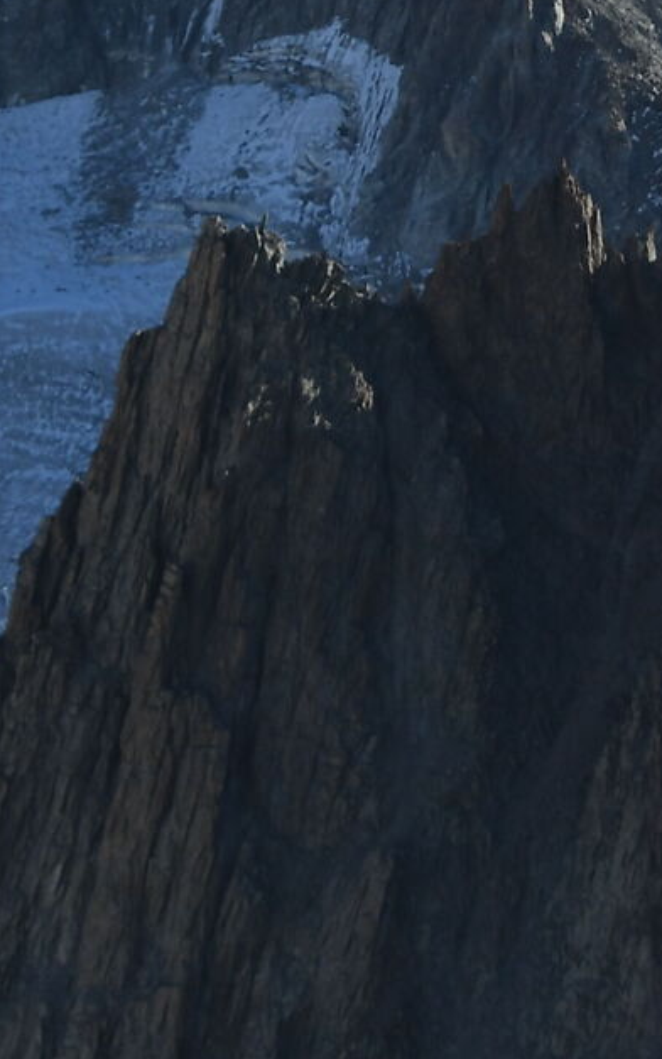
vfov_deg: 10.1
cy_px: -140
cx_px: 985
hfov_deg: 6.3
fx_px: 5915
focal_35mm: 205
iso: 200
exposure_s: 1/250
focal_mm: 35
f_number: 8
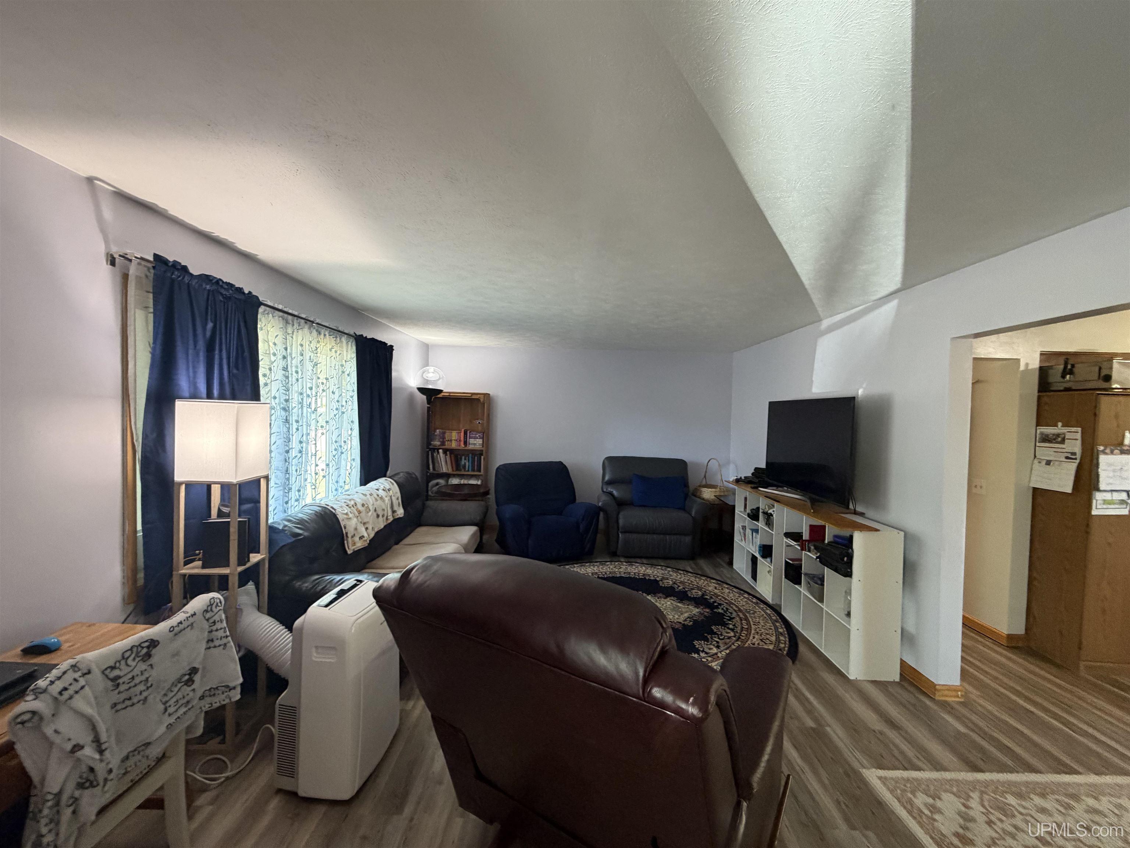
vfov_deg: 85.7
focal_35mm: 14
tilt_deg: -1.6
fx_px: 457
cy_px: 424
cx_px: 565
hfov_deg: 102.1
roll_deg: -1.4
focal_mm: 2.22
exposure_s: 1/60
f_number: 2.2
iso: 320
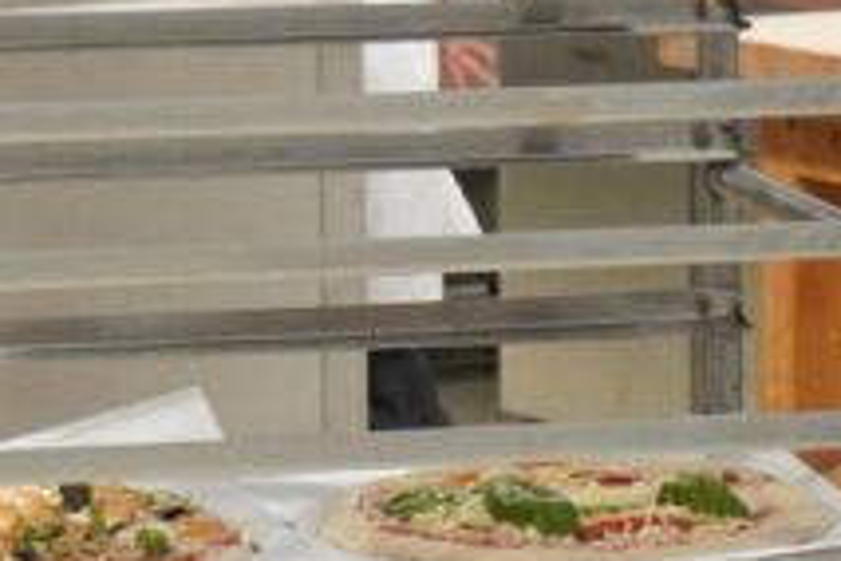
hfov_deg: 7.6
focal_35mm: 270
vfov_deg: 5.0
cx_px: 600
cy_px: -336
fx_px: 6307
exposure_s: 1/160
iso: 2500
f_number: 5.6
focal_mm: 50
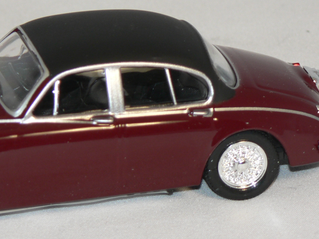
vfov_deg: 4.8
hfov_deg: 6.4
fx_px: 2866
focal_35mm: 311
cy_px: 131
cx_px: 83
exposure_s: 1/60
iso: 80
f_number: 3.3
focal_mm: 24.1
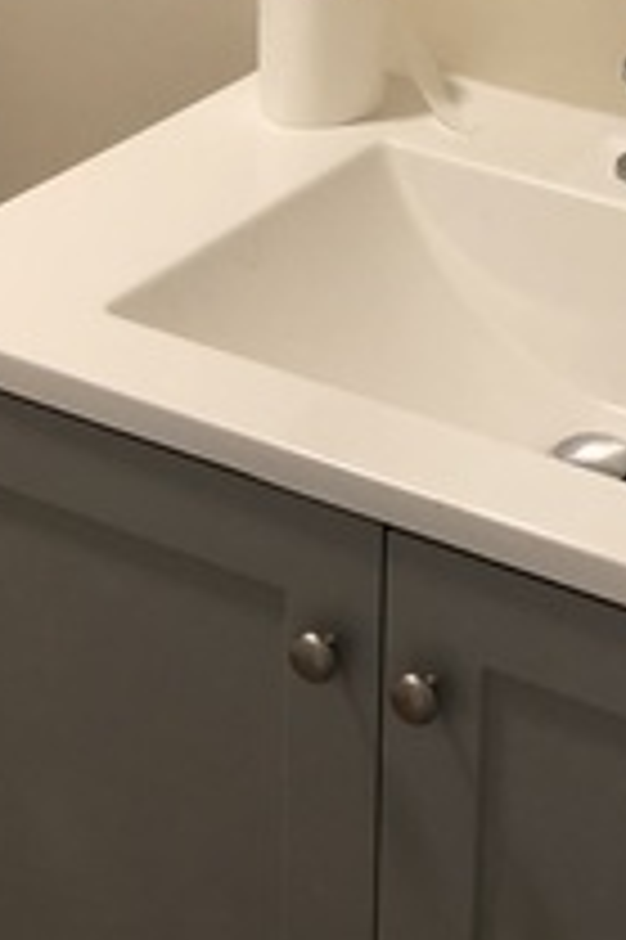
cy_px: -223
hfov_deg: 14.3
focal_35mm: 93
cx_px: 734
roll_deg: -4.3
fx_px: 2430
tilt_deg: -15.7
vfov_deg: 20.4
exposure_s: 1/17
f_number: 1.8
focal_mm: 3.99
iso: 40
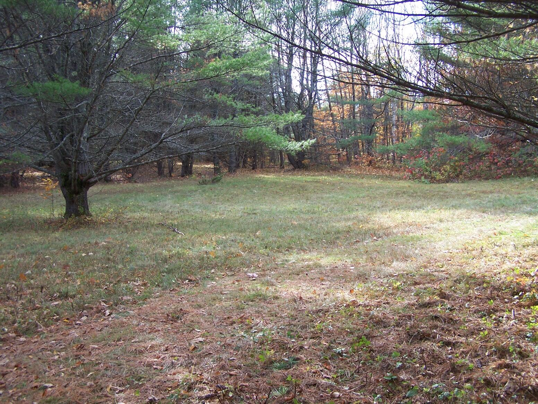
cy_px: 202
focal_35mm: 38
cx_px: 269
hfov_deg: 49.0
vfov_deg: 37.7
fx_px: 591
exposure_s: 1/125
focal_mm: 6.3
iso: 80
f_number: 2.8
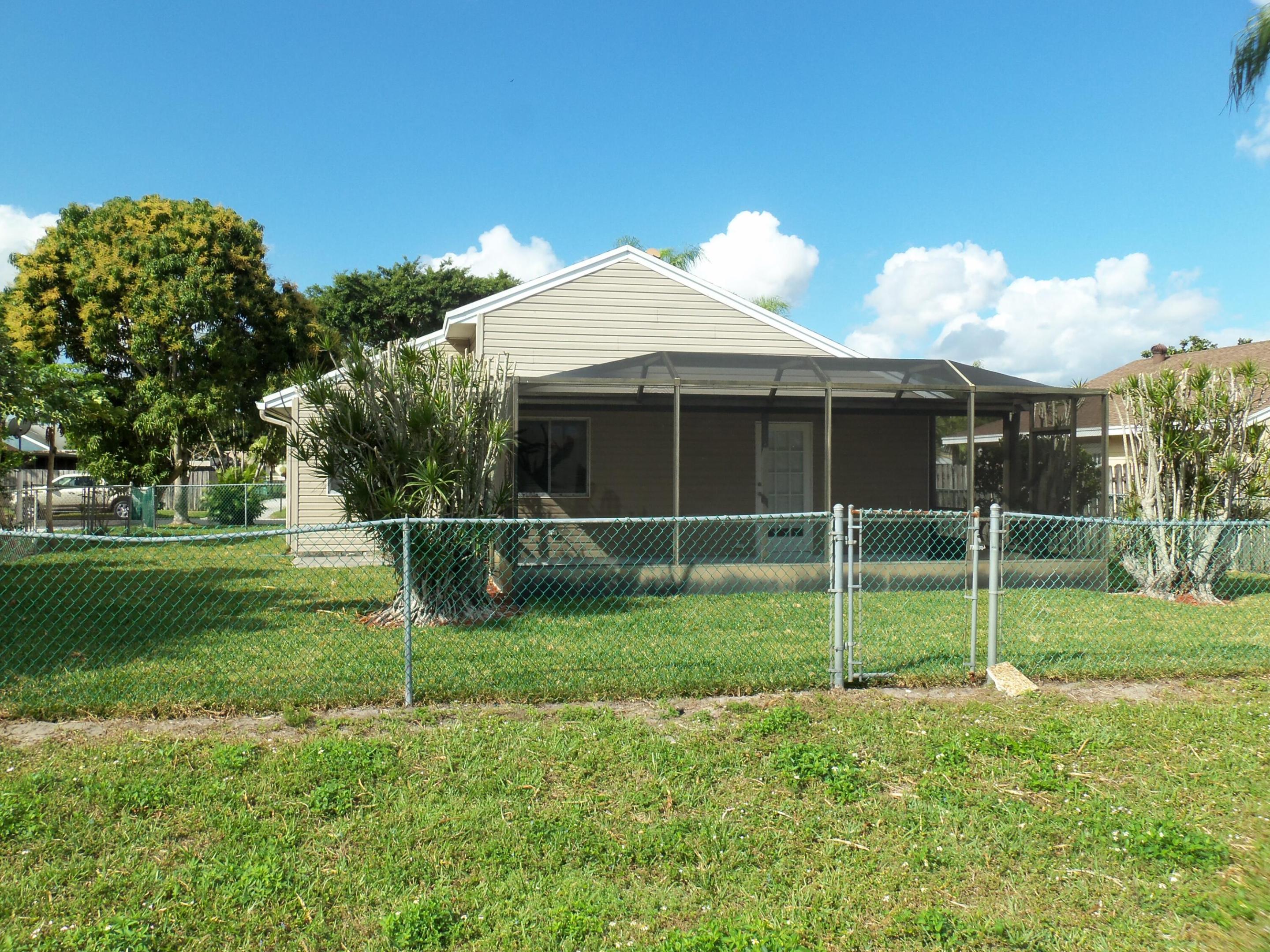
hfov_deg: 61.7
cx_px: 635
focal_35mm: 29
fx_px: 1064
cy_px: 476
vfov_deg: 48.2
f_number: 8.6
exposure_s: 1/100
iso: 80
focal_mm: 5.2
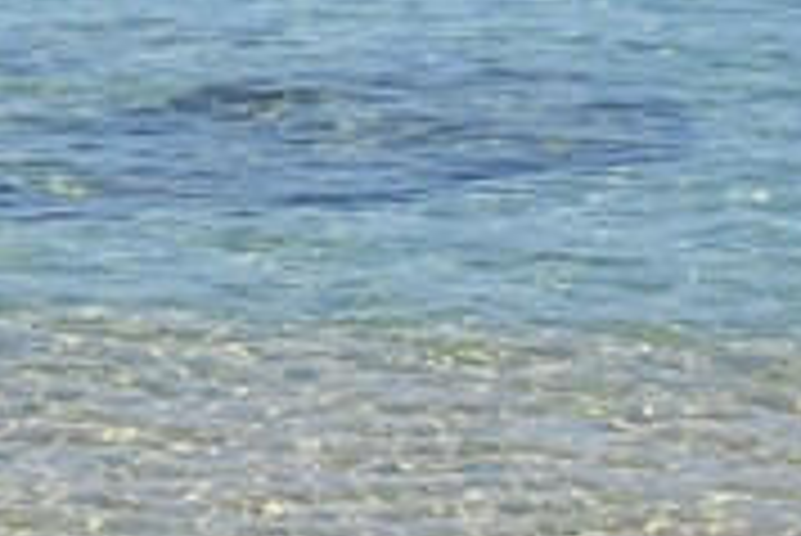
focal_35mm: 227
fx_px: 5055
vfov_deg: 6.1
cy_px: 68
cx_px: -76
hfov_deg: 9.0
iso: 100
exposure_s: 1/250
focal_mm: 6.2
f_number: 8
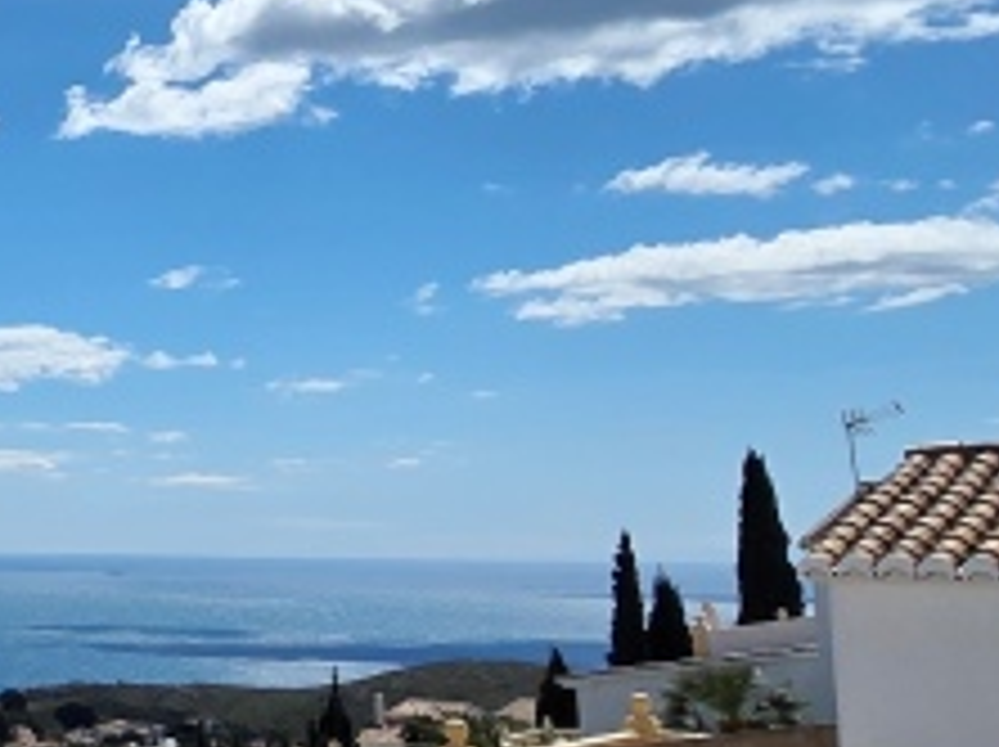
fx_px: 1730
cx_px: -806
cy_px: 369
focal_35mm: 60
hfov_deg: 21.2
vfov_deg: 24.4
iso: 50
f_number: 2.2
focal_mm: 2.2
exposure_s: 1/5523
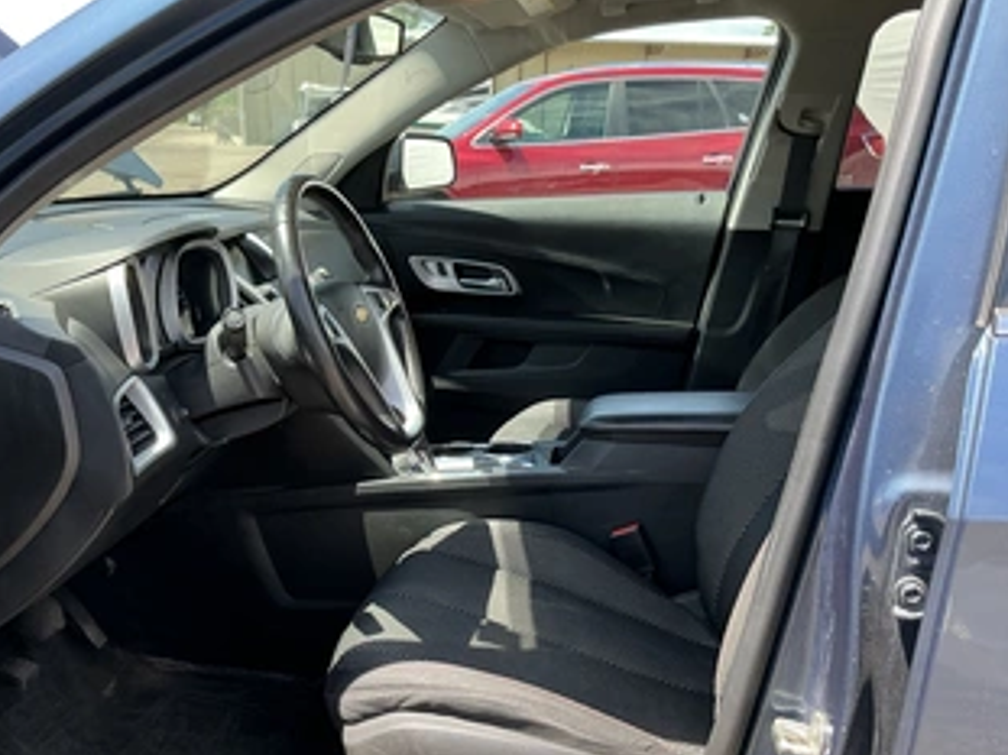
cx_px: 399
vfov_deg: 39.5
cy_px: 450
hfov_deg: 51.0
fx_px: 1048
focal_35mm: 36
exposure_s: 1/187
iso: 20
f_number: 1.8
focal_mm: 3
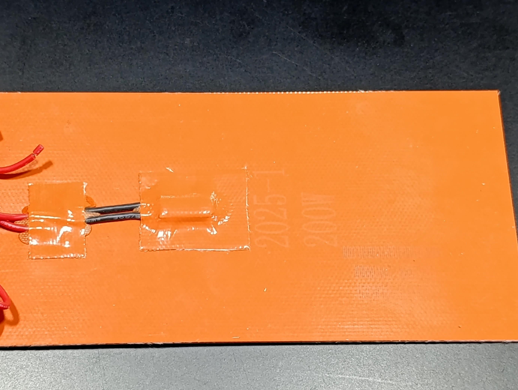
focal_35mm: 34
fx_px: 509
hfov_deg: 53.4
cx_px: 202
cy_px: 224
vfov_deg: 41.8
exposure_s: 1/100
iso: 1250
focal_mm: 6.14
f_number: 1.6
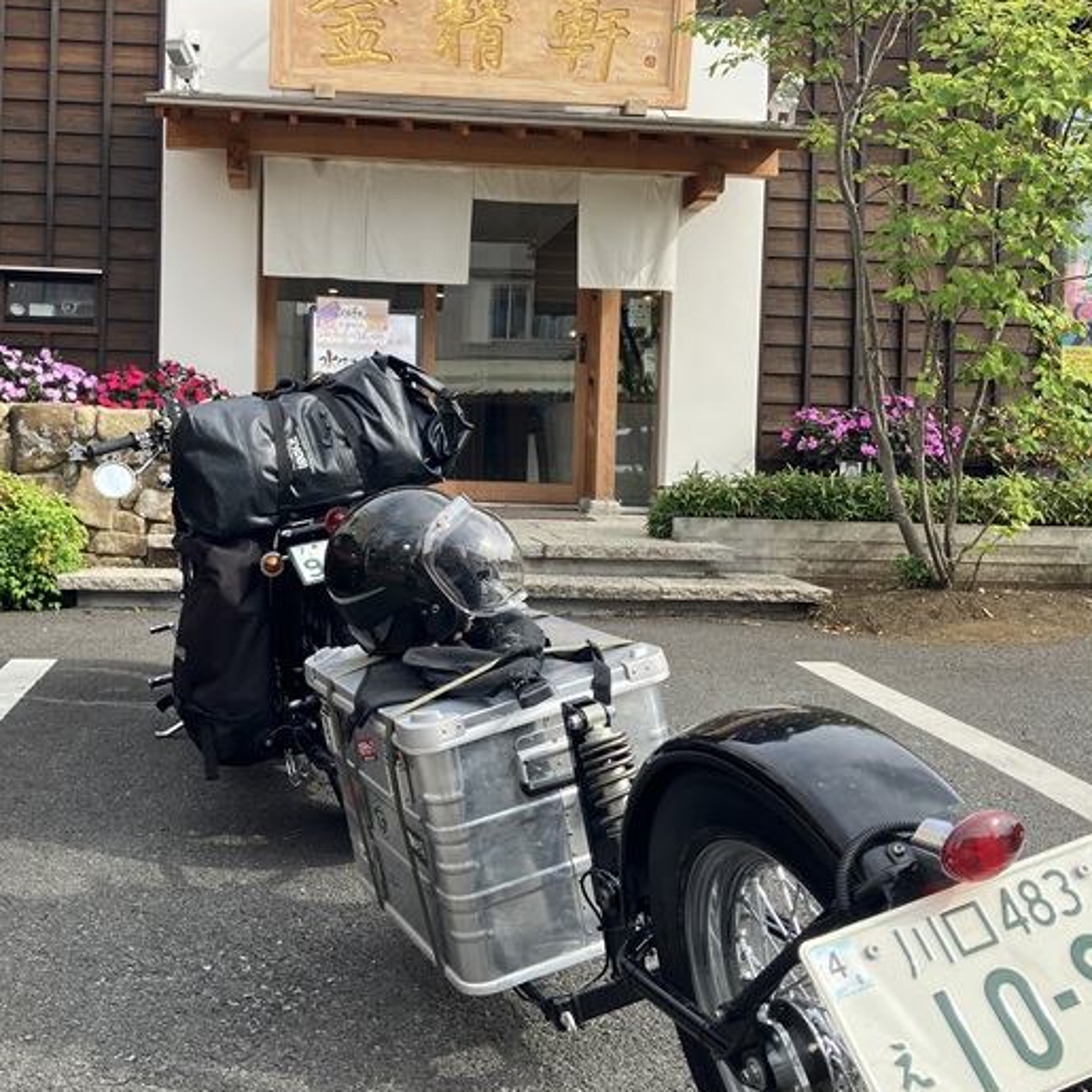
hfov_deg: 40.7
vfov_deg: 40.8
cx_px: 437
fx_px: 1463
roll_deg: -1.6
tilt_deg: -1.0
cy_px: 476
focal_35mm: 41
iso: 32
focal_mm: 3.99
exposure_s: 1/454
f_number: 1.8
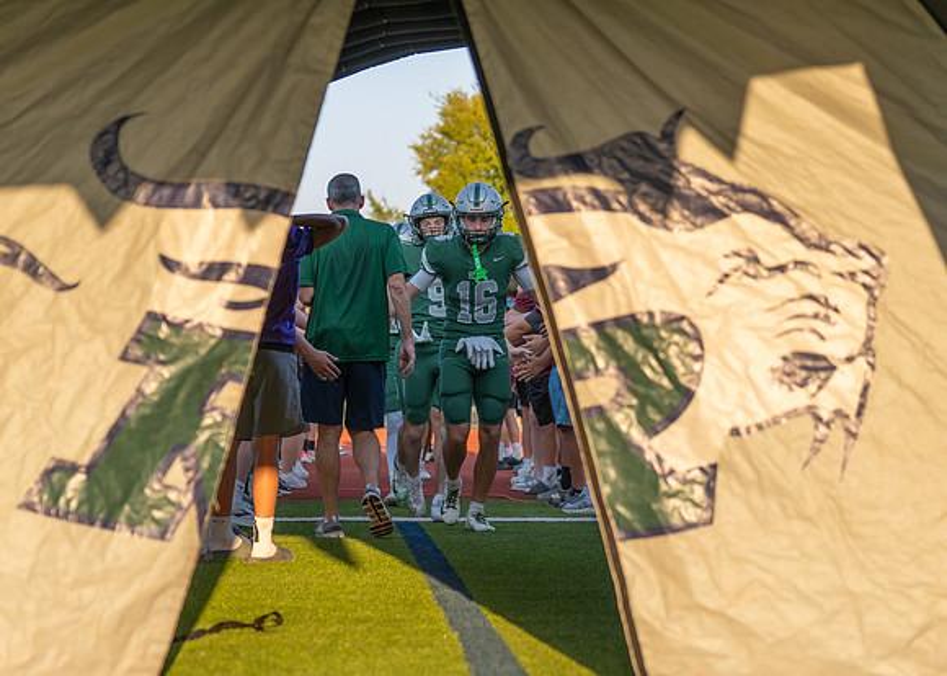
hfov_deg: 18.9
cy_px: 357
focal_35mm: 106
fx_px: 2839
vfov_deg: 13.6
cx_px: 454
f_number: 2.8
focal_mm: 70
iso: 100
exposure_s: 1/1000
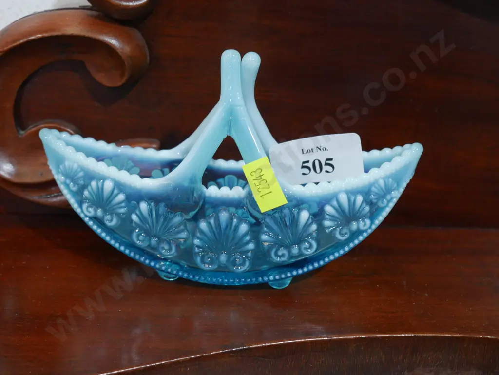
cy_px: 188
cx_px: 250
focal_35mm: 58
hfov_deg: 33.2
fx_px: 836
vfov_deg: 25.3
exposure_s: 1/60
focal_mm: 29
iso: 1250
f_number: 5.4
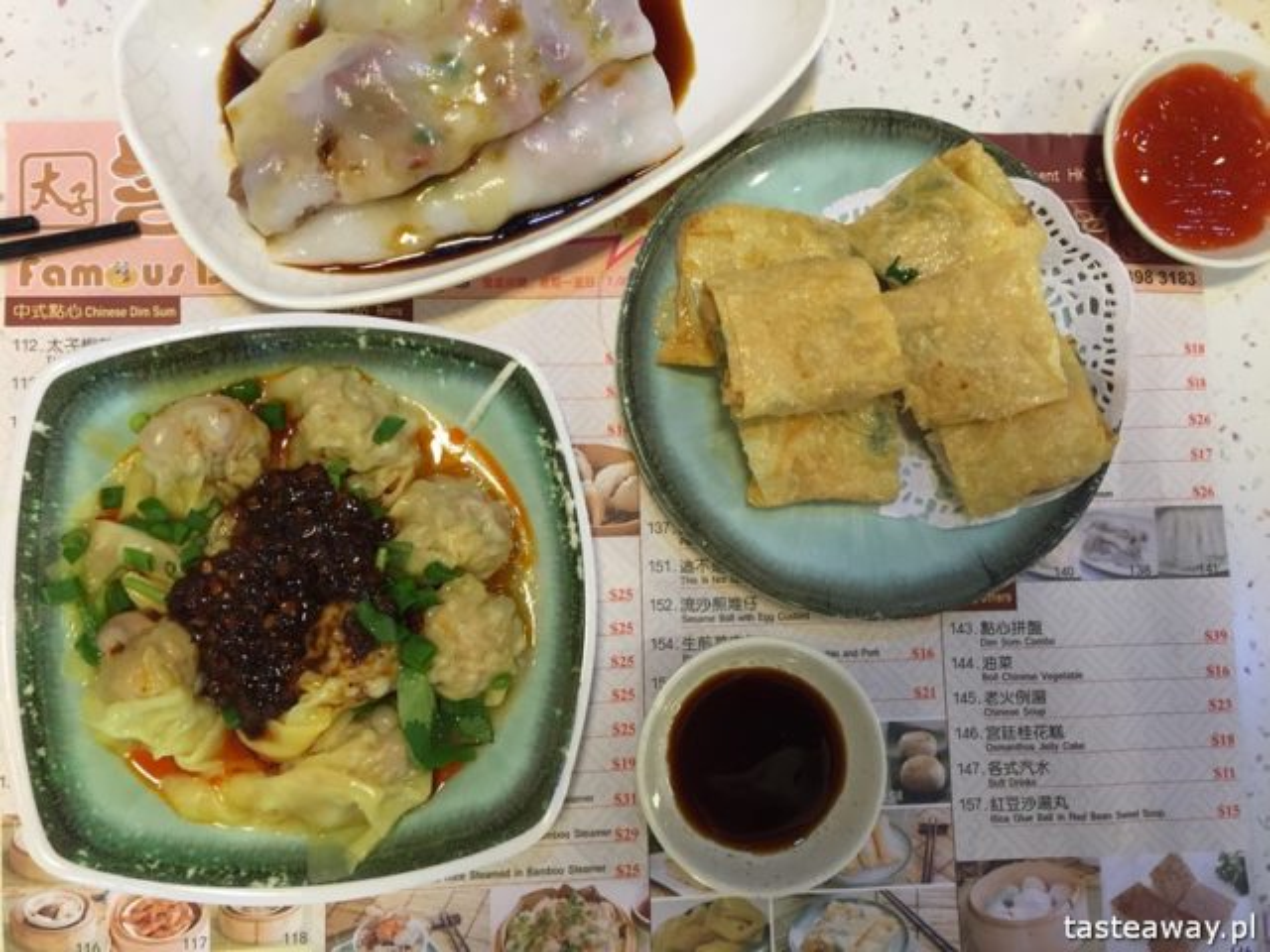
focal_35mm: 29
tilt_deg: -82.7
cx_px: 635
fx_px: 1064
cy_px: 476
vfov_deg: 48.2
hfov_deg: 61.7
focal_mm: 4.15
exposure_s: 1/33
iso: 64
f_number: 2.2
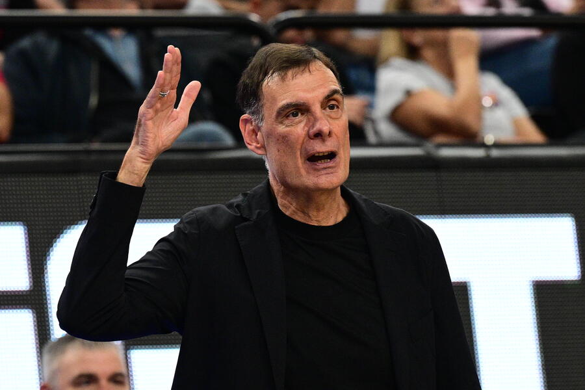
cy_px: 195
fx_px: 3250
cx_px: 292
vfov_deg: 6.9
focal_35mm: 200
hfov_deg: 10.3
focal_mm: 200
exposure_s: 1/400
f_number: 3.5
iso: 2000
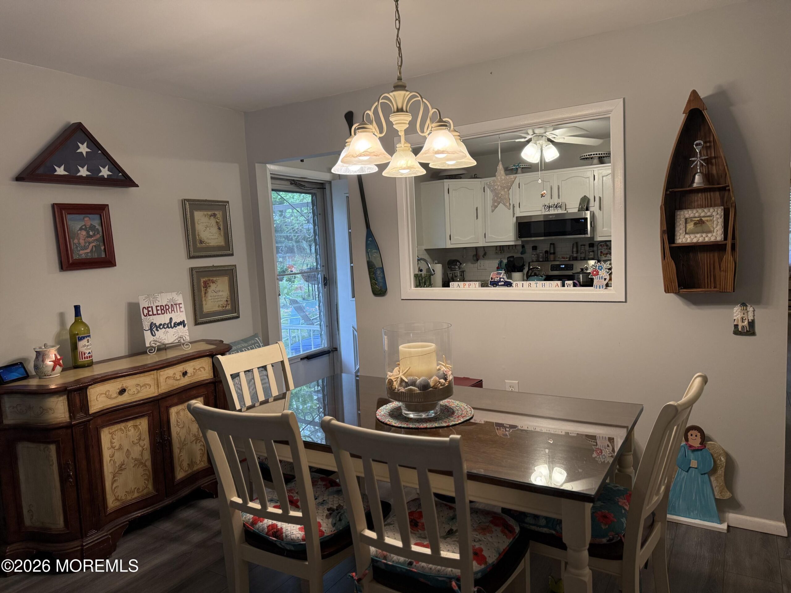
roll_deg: +3.4
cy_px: 296
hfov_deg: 71.6
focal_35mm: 24
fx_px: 548
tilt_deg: -4.9
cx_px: 396
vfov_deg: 56.8
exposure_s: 1/120
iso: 250
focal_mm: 6.76
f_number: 1.78
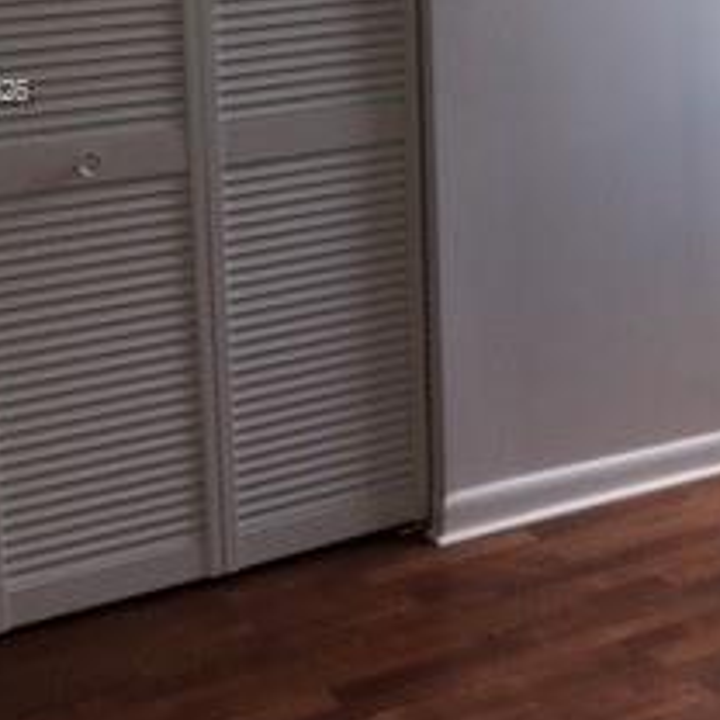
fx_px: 1859
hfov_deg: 21.8
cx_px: 516
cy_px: 93
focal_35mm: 79
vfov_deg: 21.5
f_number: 2.2
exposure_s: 1/60
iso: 25
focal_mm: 4.15
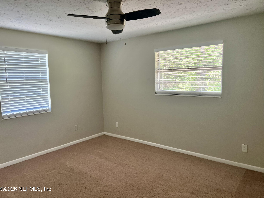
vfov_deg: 53.1
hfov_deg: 67.3
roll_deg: +1.2
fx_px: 198
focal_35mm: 26
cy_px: 99
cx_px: 132
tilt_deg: -6.2
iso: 125
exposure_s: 1/120
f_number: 1.5
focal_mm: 5.7
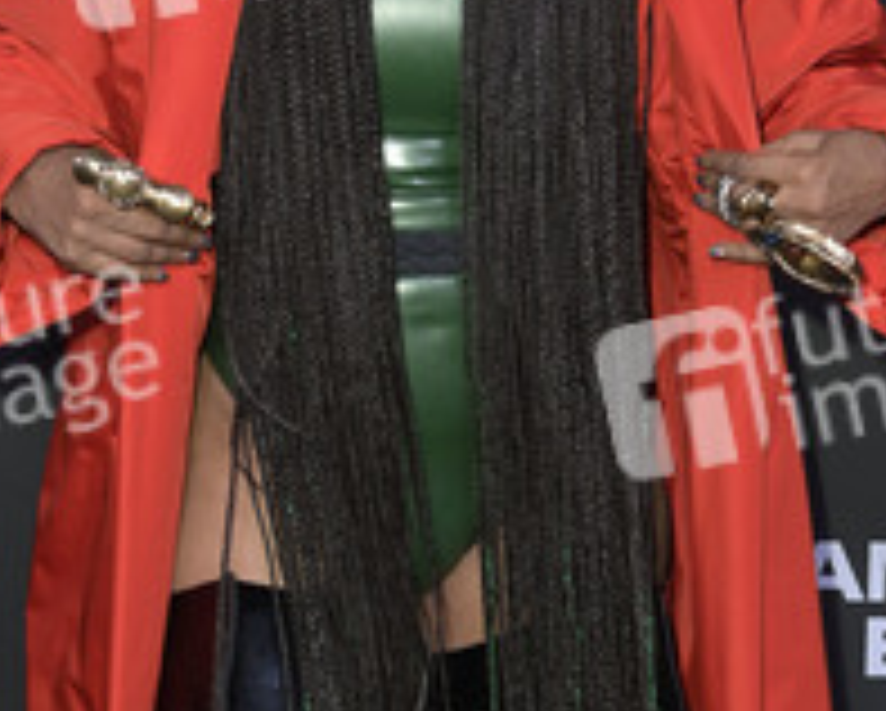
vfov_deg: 16.1
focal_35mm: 95
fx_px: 2494
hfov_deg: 20.1
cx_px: 418
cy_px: 148
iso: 1000
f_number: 5.6
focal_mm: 50
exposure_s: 1/250
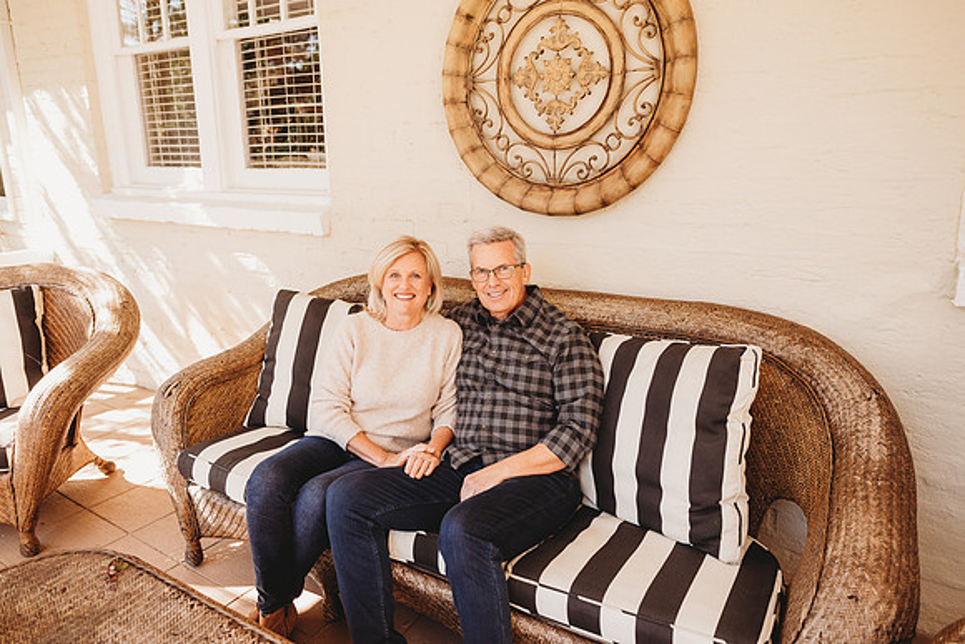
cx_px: 482
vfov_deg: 53.2
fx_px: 643
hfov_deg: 73.7
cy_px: 322
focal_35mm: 24
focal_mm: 24
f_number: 2.8
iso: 160
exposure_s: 1/160
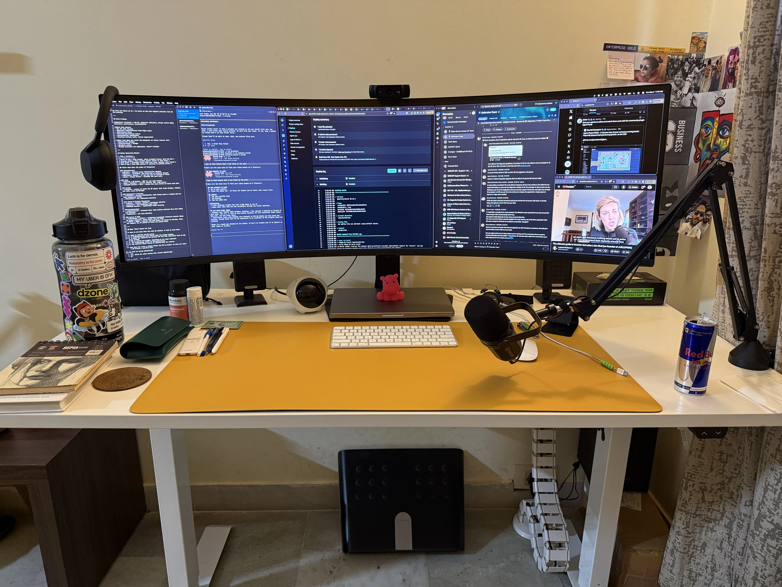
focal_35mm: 24
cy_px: 294
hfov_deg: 71.6
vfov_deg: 56.8
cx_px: 391
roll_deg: -0.6
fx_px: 542
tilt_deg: -16.6
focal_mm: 6.76
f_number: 1.78
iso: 320
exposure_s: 1/50
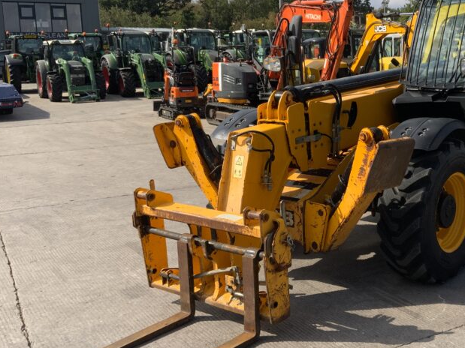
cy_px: 150
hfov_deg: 38.4
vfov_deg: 30.2
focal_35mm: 48
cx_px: 362
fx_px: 645
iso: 16
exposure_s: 1/1786
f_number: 1.8
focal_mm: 3
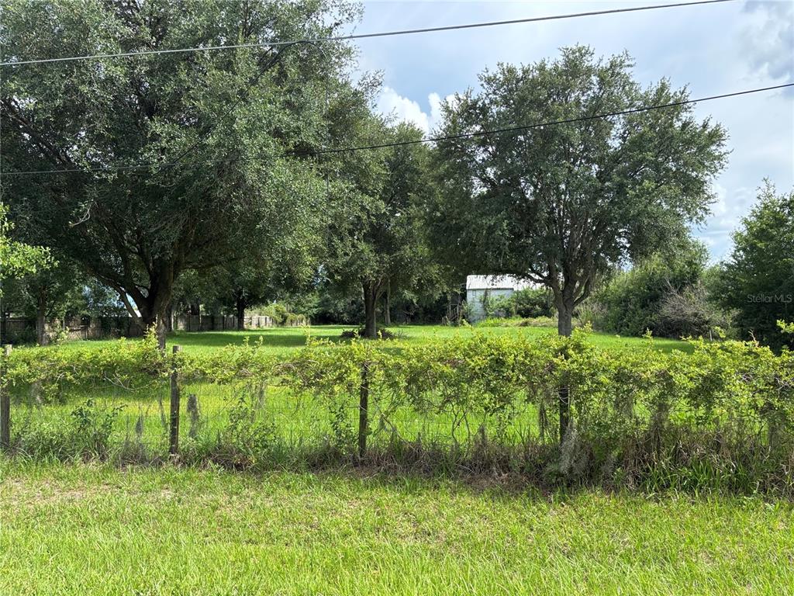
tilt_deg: +0.6
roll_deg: +0.7
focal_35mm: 26
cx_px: 397
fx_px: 596
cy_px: 298
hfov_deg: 67.3
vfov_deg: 53.1
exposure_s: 1/880
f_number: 1.6
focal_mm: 5.96
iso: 50
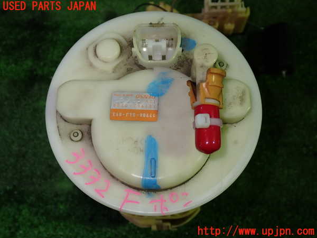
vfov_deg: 35.1
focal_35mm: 41
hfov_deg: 45.8
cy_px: 119
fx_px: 375
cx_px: 158
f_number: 2.8
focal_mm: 7.31
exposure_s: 1/40
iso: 200
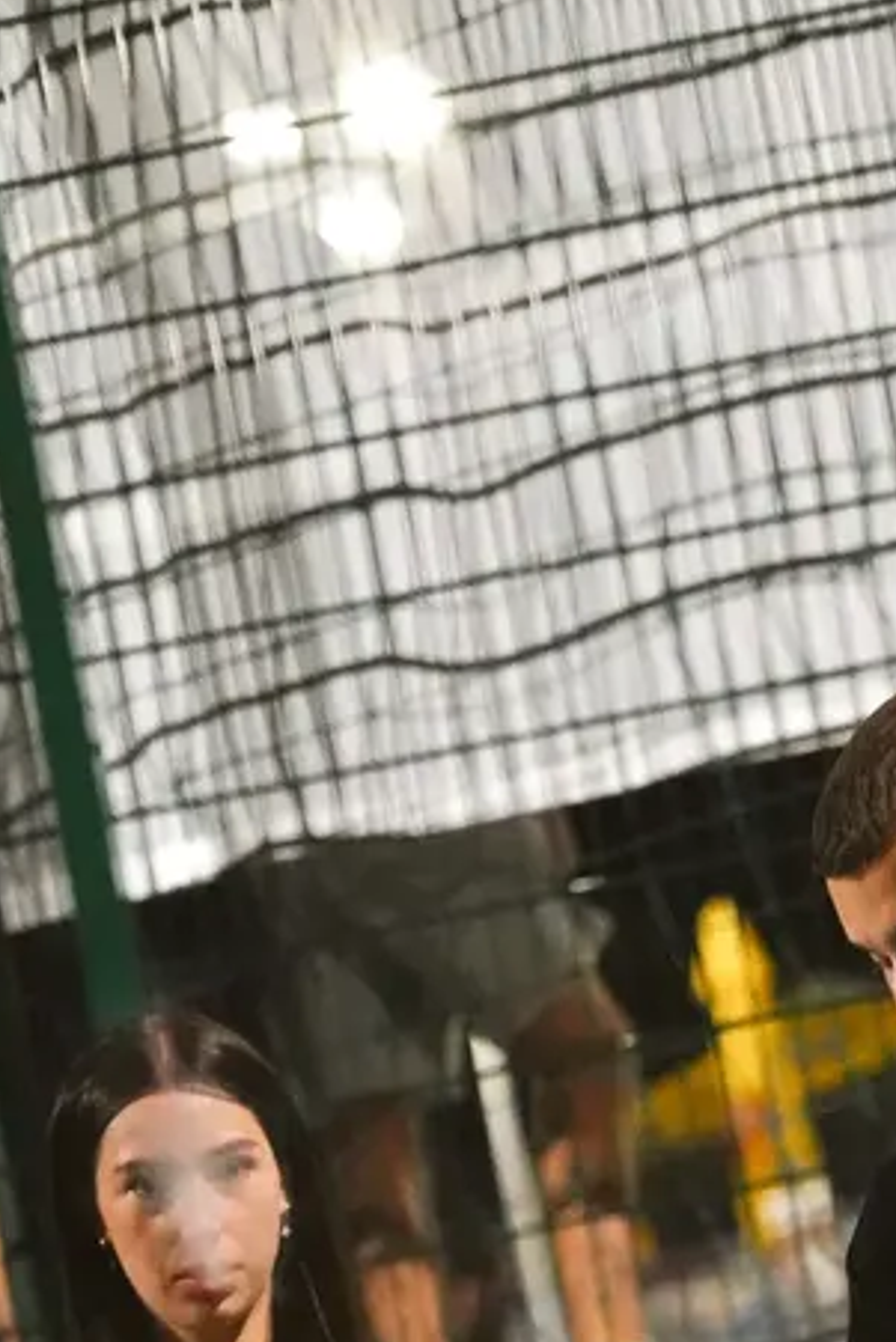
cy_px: 1690
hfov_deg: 10.2
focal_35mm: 133
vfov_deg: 14.8
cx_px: 1072
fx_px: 4961
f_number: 1.8
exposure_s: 1/1000
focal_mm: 50
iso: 12800
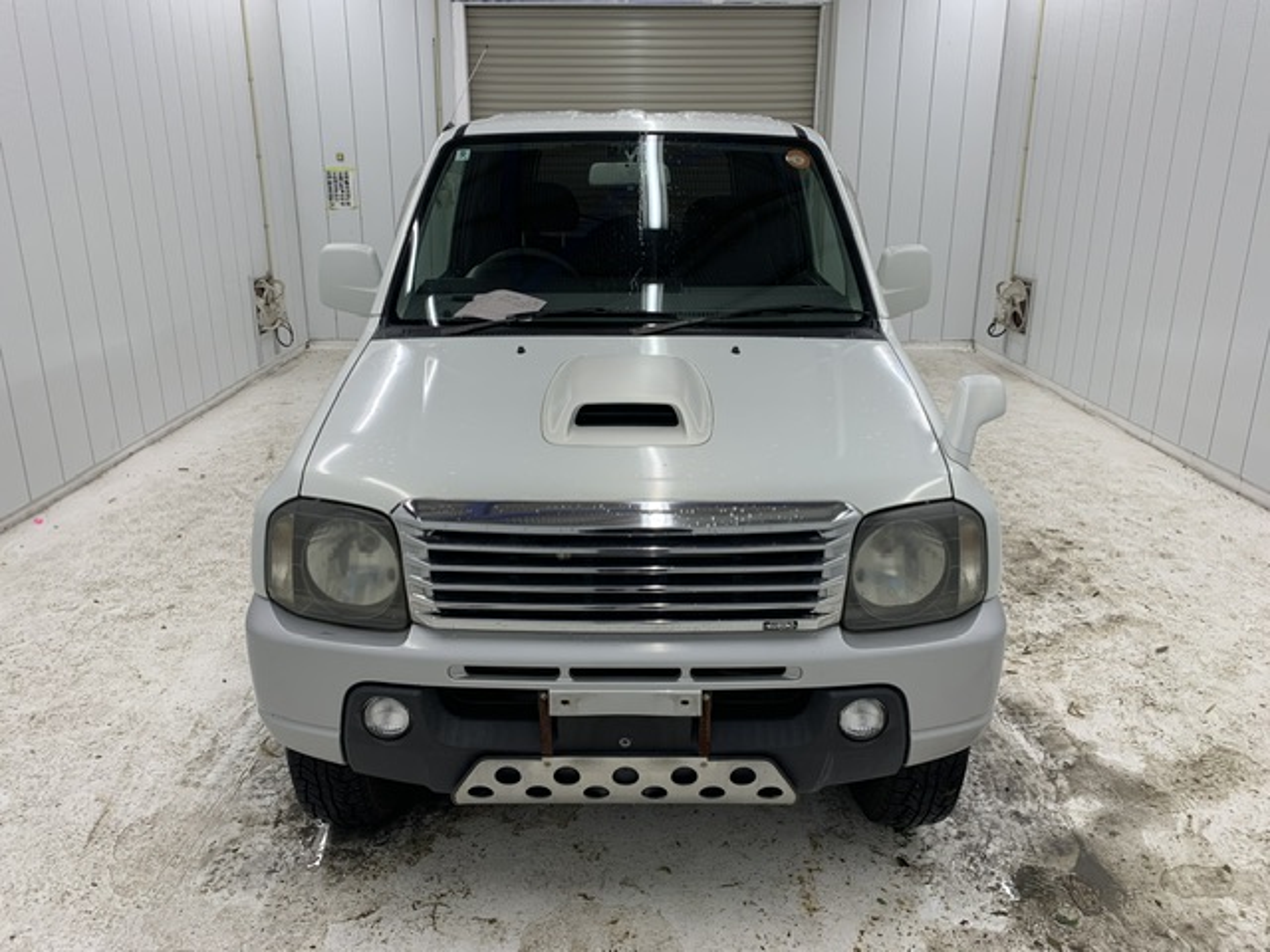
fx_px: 954
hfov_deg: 67.3
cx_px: 635
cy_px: 476
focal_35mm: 26
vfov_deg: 53.1
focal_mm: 4.25
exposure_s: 1/121
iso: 50
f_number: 1.8
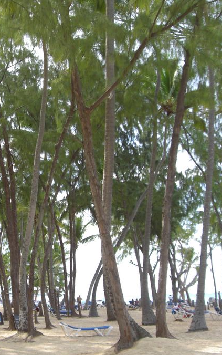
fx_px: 590
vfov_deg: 33.5
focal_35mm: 61
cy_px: 183
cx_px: 19
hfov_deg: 20.8
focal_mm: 6.2
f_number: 2.7
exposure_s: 1/250
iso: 64
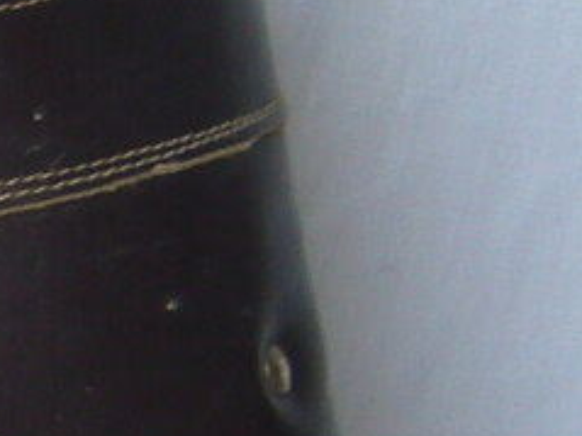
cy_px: 624
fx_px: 3932
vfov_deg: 6.3
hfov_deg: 7.6
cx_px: -1025
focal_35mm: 234
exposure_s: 1/100
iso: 80
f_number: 2.8
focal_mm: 5.8
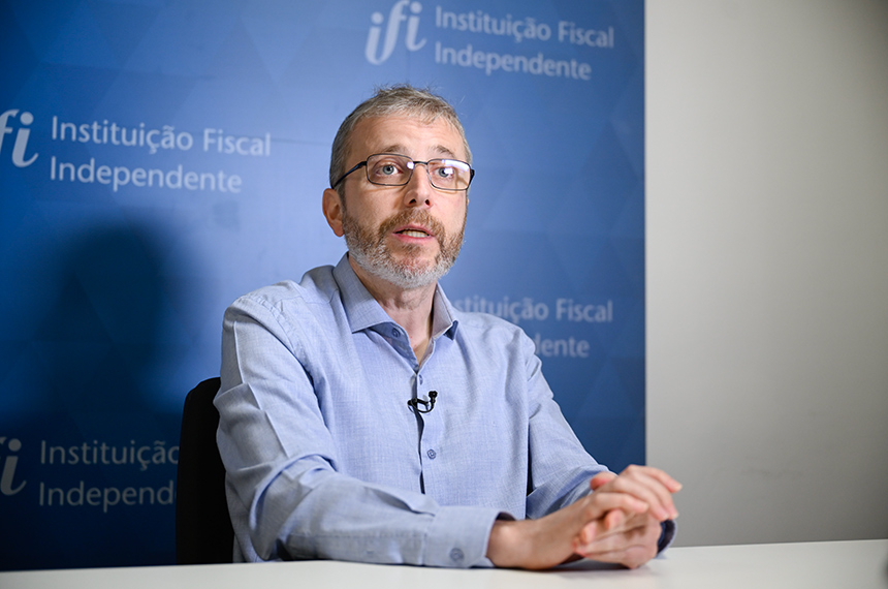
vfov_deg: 25.9
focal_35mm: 52
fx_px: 1280
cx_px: 444
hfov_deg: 38.3
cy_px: 294
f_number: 2.8
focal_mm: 52
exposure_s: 1/200
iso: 1000
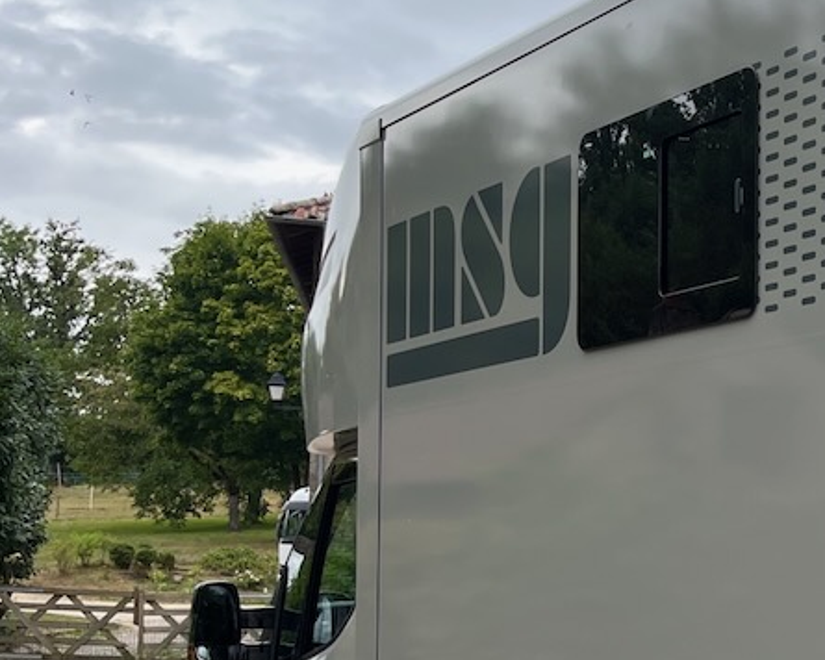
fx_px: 1782
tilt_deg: +1.2
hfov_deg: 22.6
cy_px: 549
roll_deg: -0.9
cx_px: 1142
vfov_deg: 20.7
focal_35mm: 73
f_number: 1.6
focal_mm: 5.1
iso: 40
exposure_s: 1/214
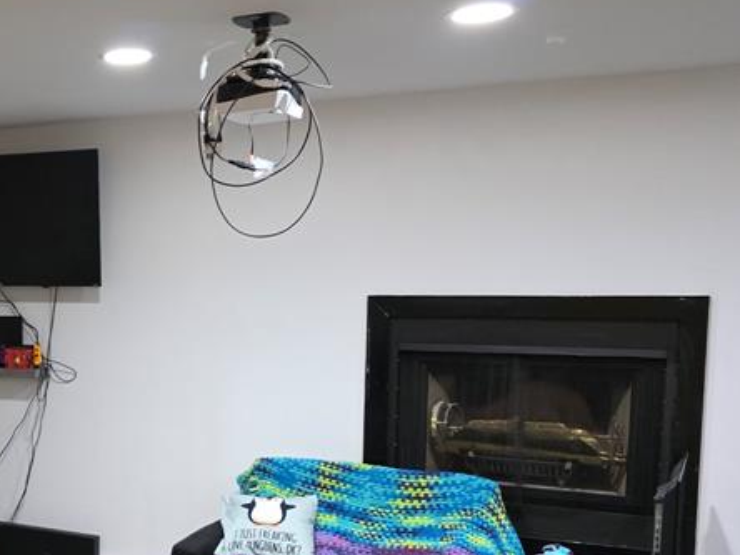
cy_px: 382
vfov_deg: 27.3
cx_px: -40
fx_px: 1133
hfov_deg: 32.5
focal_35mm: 53
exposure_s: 1/120
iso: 1250
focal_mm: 6.3
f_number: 1.7
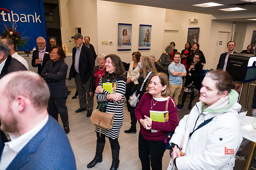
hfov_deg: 73.8
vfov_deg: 53.1
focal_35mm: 24
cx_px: 128
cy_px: 85
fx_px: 171
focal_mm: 24
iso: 400
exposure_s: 1/200
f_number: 3.2
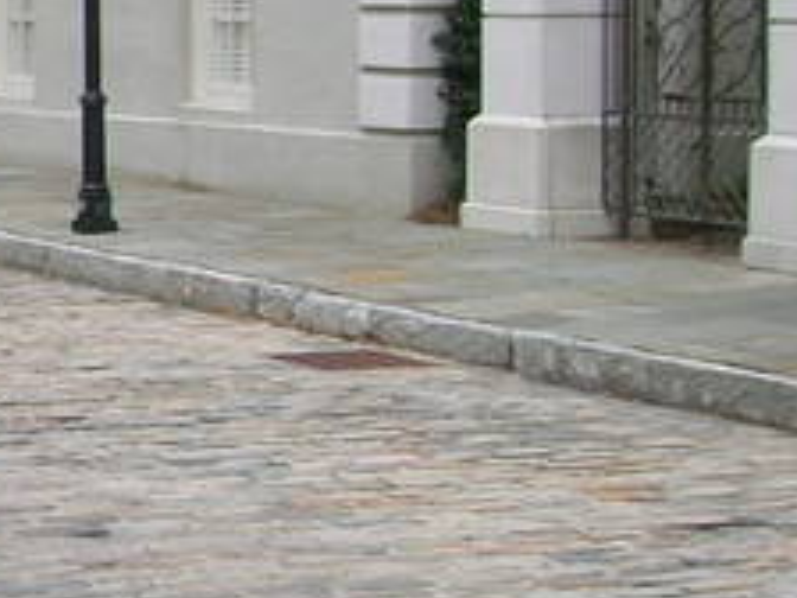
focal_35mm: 123
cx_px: -544
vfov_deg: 12.0
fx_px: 2832
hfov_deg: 14.5
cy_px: 135
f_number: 4.9
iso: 50
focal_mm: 5.7
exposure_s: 1/59
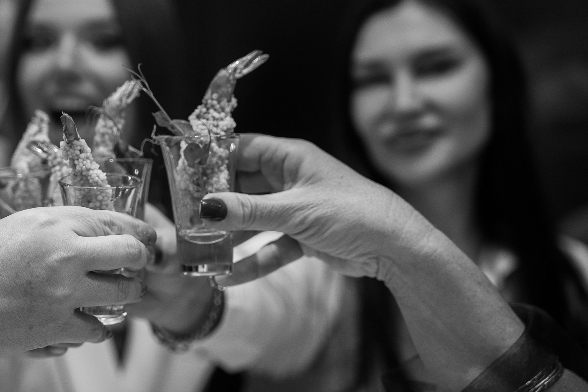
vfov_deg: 14.1
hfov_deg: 20.9
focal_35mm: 97
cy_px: 172
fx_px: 1584
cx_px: 155
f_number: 3.5
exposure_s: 1/160
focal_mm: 63.3
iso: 1000
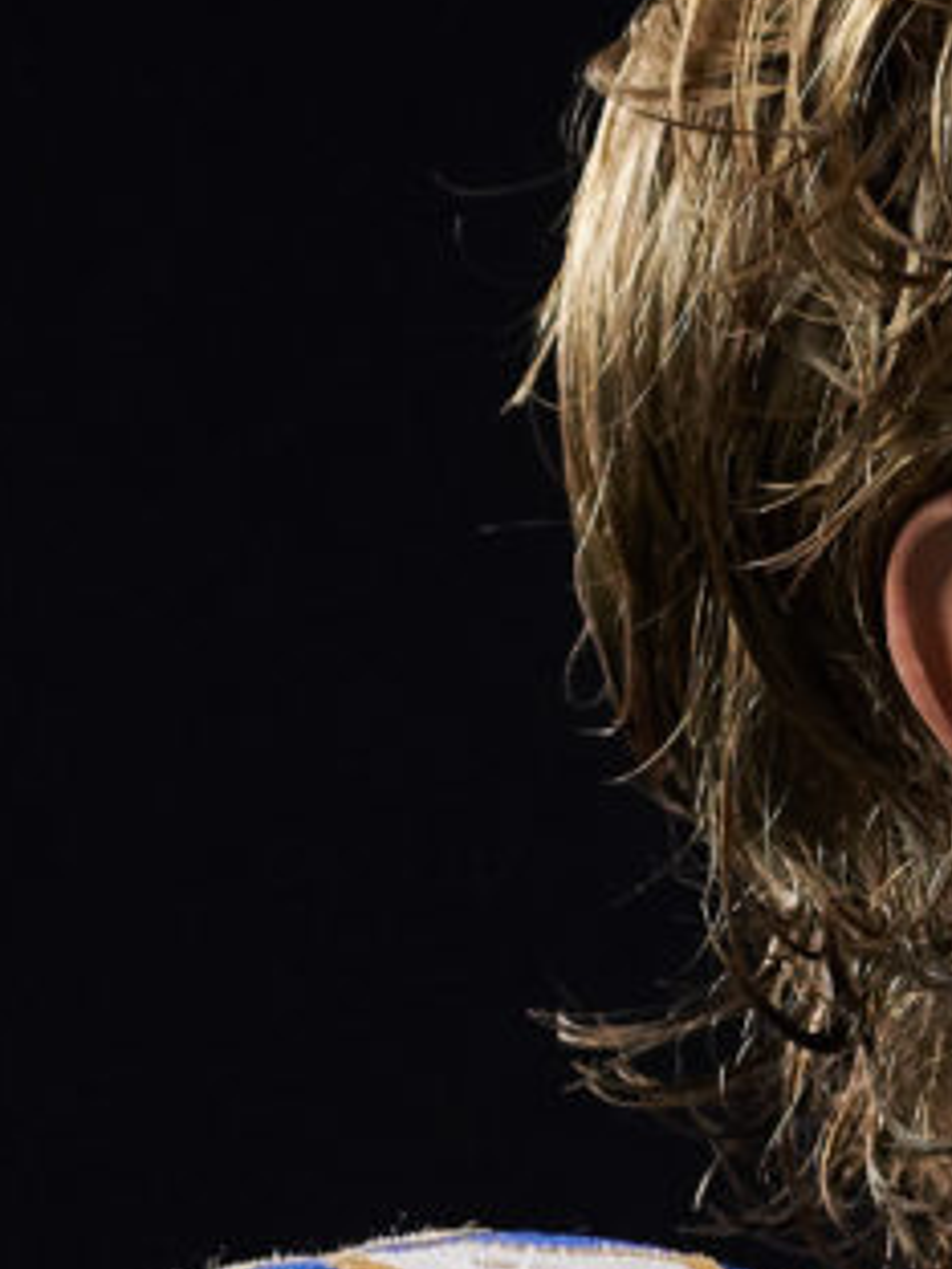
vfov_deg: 2.4
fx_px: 30729
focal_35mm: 838
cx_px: 2063
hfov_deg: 1.8
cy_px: 1521
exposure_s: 1/1000
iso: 2000
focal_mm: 170
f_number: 3.2
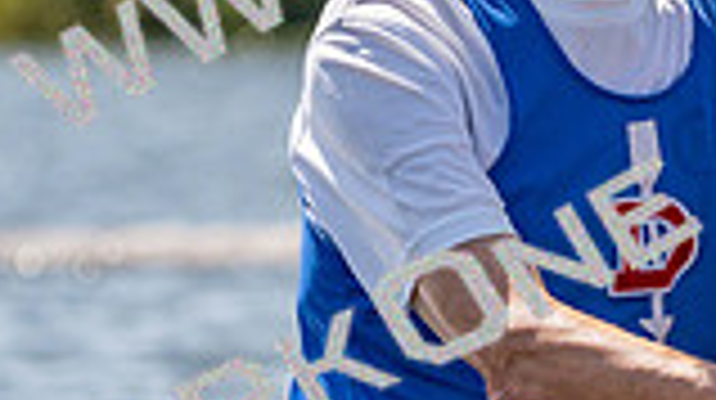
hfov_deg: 2.4
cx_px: 567
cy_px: 142
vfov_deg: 1.4
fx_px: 16858
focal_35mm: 889
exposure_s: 1/2000
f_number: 5.6
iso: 320
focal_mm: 232
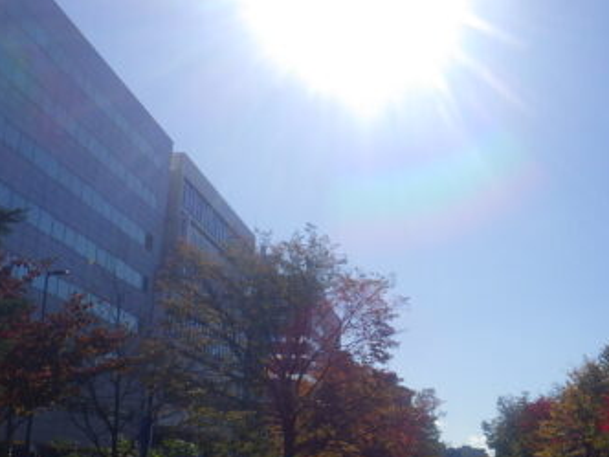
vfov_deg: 29.7
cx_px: 485
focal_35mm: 48
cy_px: 348
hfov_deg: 38.2
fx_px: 844
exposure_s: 1/2000
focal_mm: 5
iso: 125
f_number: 4.2
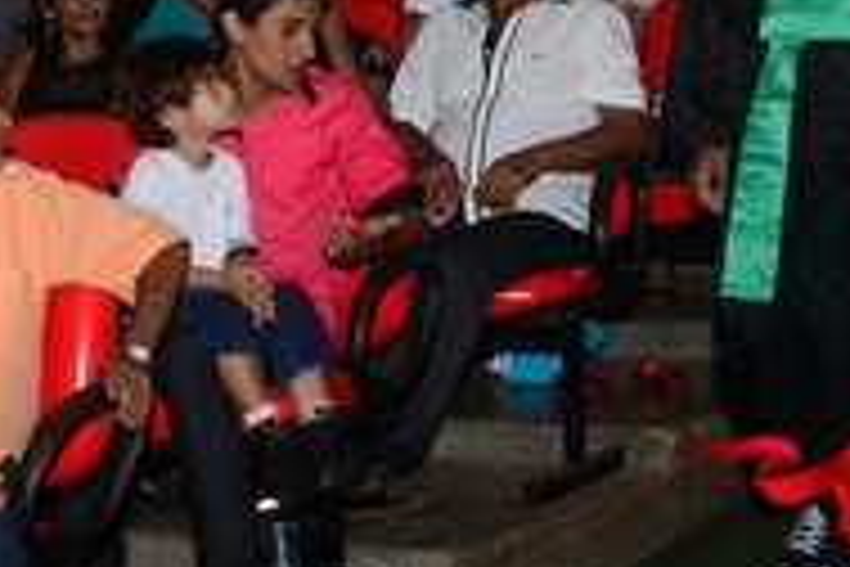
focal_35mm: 136
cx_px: 283
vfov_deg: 10.0
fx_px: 3211
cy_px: 45
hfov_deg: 15.1
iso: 3200
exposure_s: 1/80
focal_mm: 38
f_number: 7.1
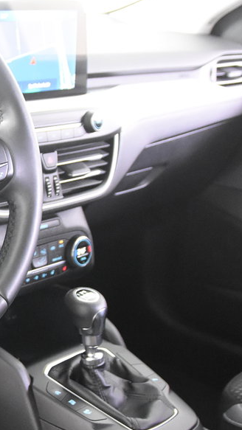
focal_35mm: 69
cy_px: 256
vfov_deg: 30.5
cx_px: -108
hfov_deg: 16.2
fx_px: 787
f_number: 2.8
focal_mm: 20
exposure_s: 1/30
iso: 5600
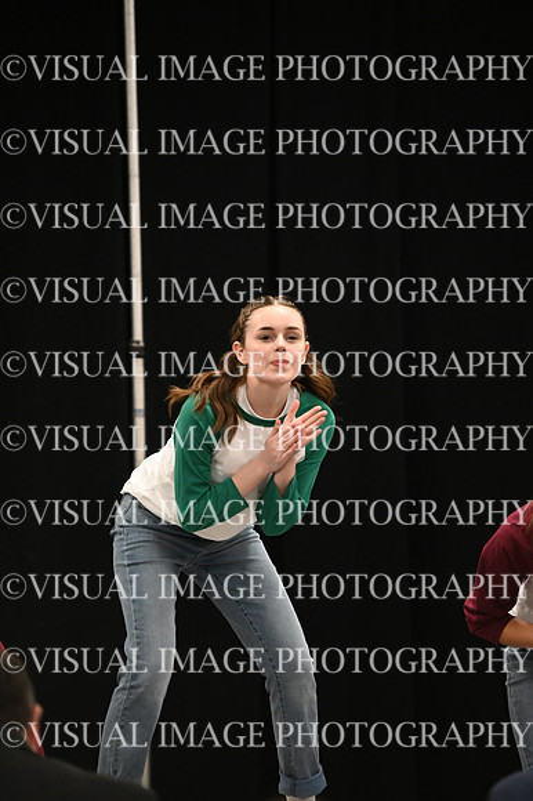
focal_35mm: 370
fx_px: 8226
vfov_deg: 5.6
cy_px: 400
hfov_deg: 3.7
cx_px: 266
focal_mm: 370
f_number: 6.3
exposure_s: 1/250
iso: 8000
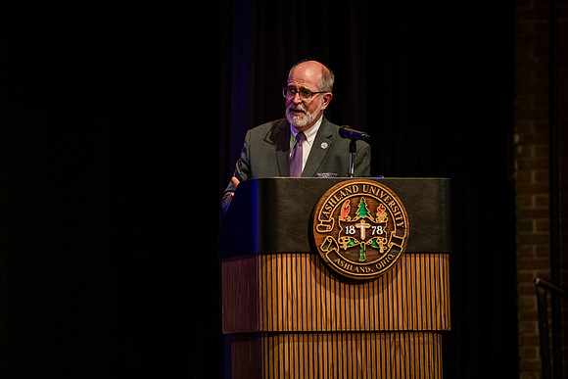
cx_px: 284
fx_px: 3156
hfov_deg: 10.3
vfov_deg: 6.9
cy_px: 190
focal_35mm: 200
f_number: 3.2
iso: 3200
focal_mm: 200
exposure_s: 1/200
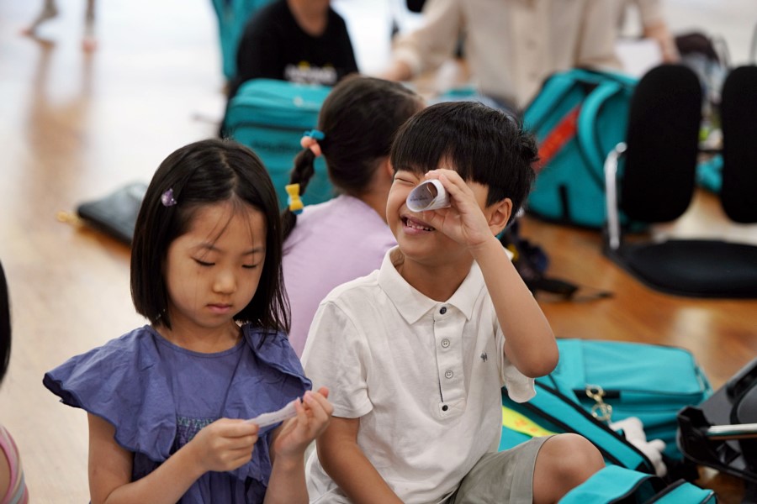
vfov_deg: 10.8
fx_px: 2670
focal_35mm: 127
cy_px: 252
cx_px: 378
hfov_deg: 16.1
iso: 1250
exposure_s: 1/160
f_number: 4
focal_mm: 127
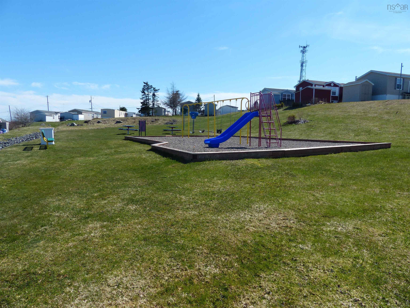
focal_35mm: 25
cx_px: 205
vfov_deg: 54.9
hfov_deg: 69.4
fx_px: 296
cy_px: 154
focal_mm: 4.5
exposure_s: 1/1000
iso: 100
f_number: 4
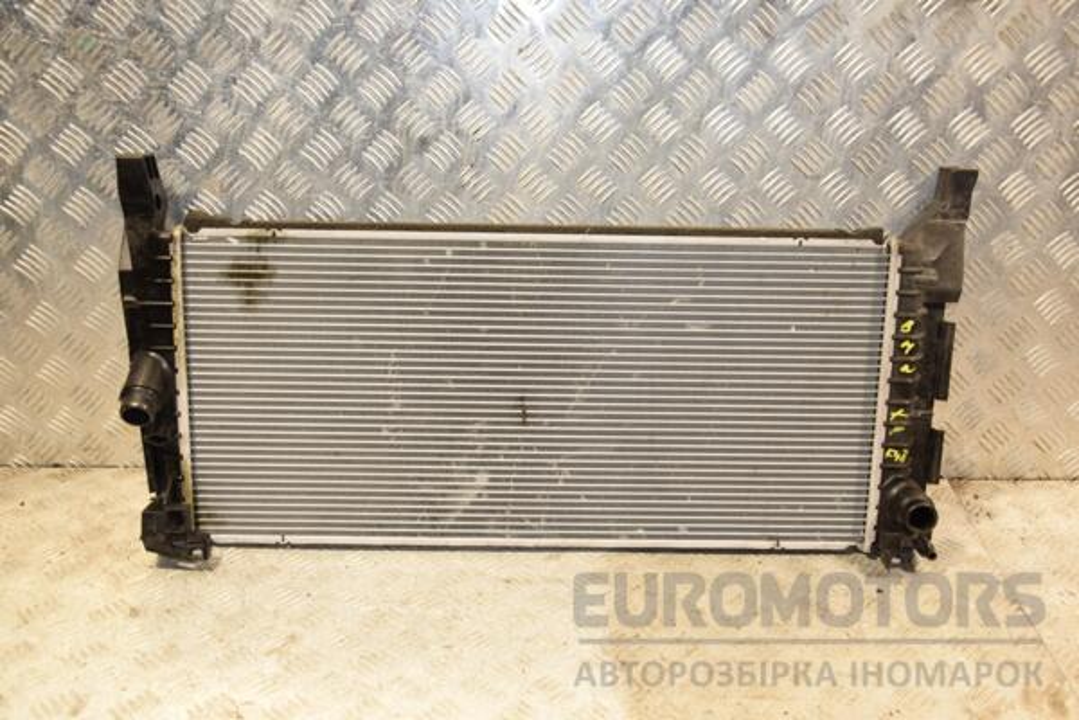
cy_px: 360
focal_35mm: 38
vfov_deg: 35.5
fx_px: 1124
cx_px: 540
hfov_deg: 51.3
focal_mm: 25
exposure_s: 1/200
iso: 800
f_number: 5.6
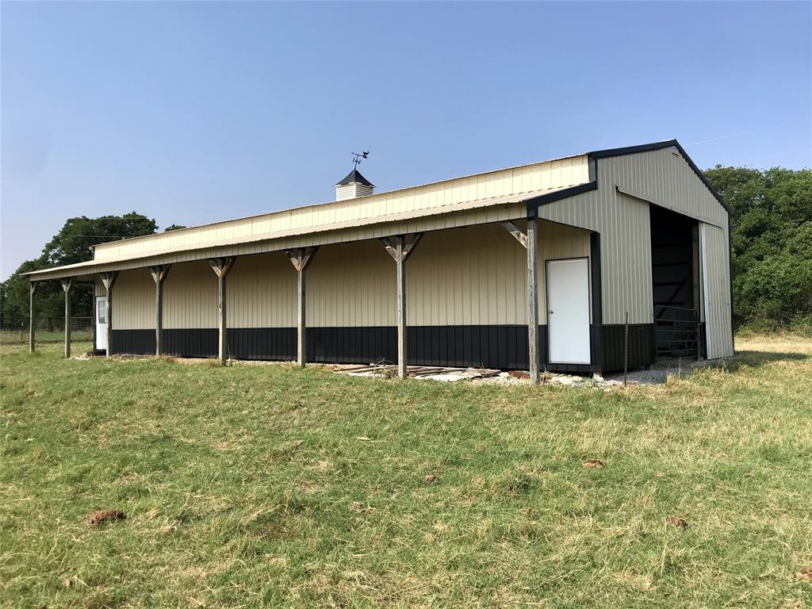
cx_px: 406
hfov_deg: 63.4
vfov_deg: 49.7
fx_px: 657
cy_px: 304
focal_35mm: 28
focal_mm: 3.99
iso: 20
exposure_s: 1/2336
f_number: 1.8
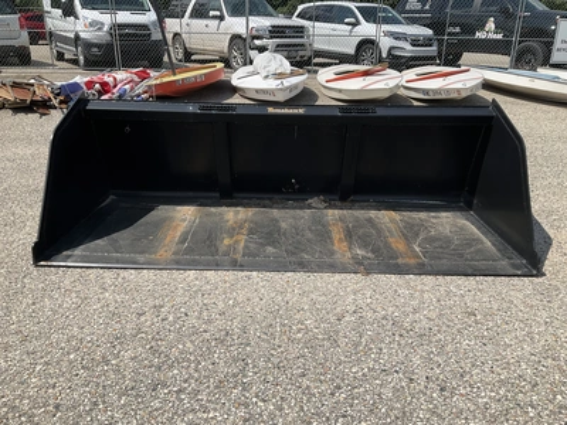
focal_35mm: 29
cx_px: 284
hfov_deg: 61.7
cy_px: 212
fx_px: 475
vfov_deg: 48.2
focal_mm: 3
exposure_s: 1/2320
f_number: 1.8
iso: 25
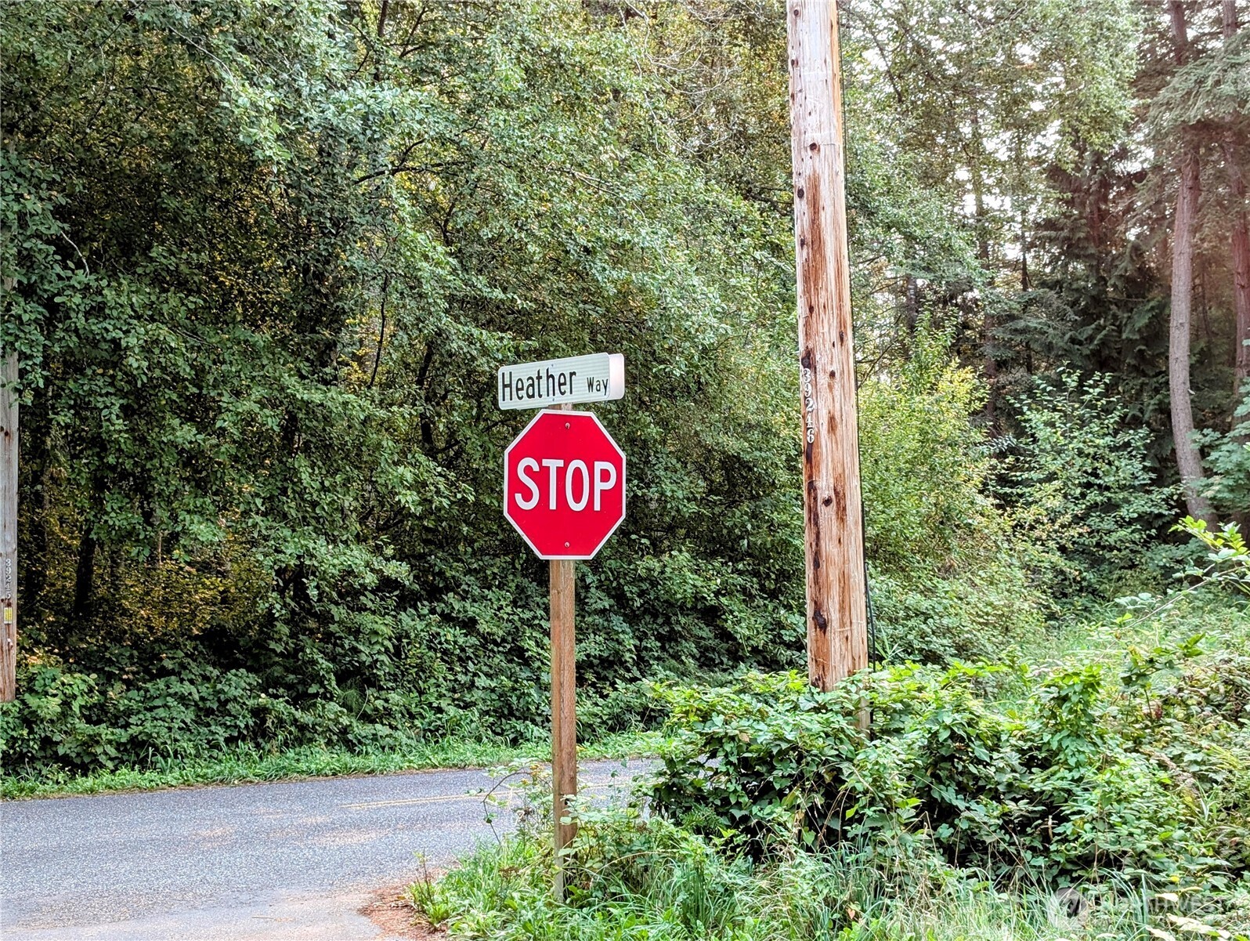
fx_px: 1772
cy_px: 470
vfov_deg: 29.7
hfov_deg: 38.9
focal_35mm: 49
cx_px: 625
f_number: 1.68
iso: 48
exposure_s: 1/214
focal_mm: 6.9
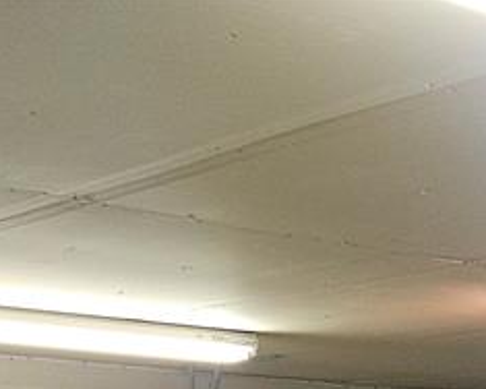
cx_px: 457
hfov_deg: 19.1
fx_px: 1410
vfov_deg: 13.4
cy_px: 790
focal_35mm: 98
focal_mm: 5.4
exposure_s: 1/40
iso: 100
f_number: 1.8
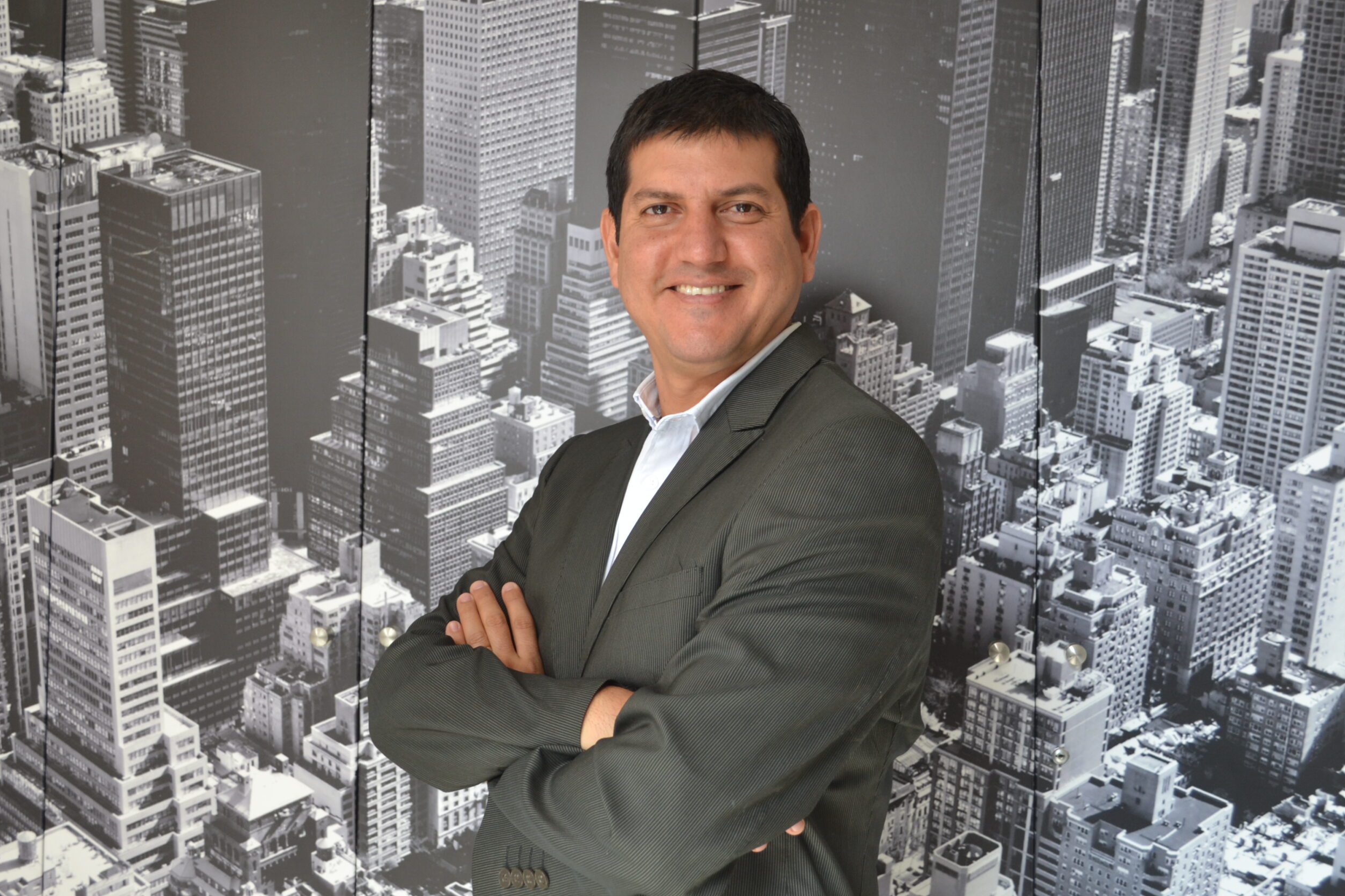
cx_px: 671
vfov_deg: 33.4
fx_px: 1494
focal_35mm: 40
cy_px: 451
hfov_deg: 48.5
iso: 400
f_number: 5
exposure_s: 1/40
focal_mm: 26
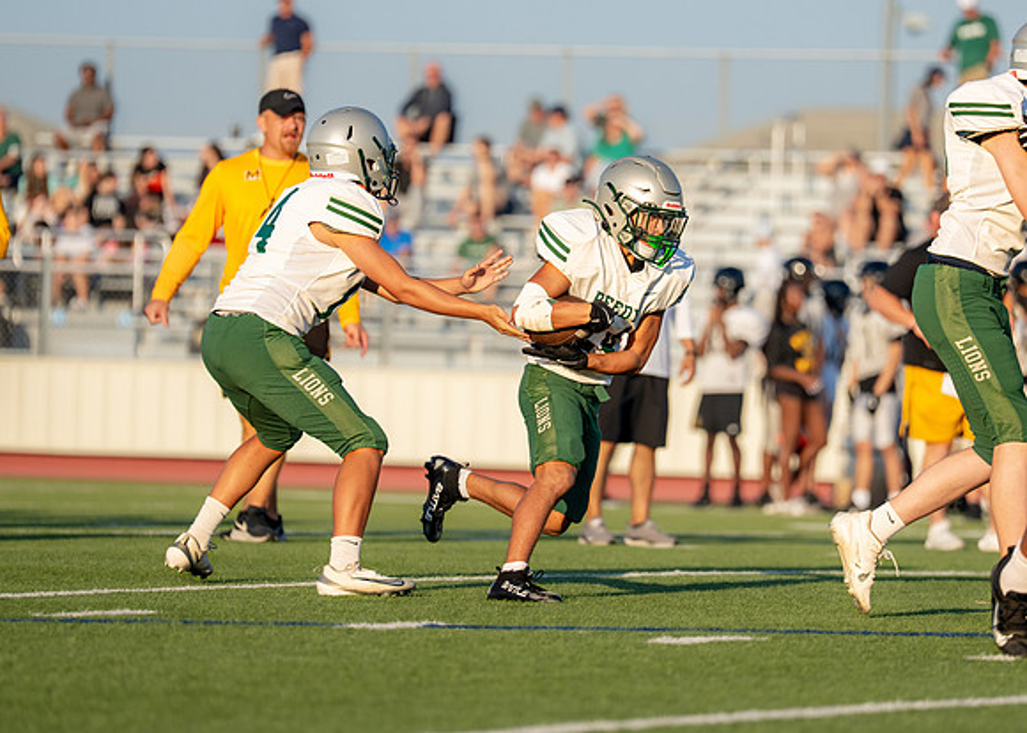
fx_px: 7973
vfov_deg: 5.3
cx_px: 587
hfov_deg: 7.4
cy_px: 346
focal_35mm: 273
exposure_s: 1/5000
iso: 500
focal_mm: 194
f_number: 2.8
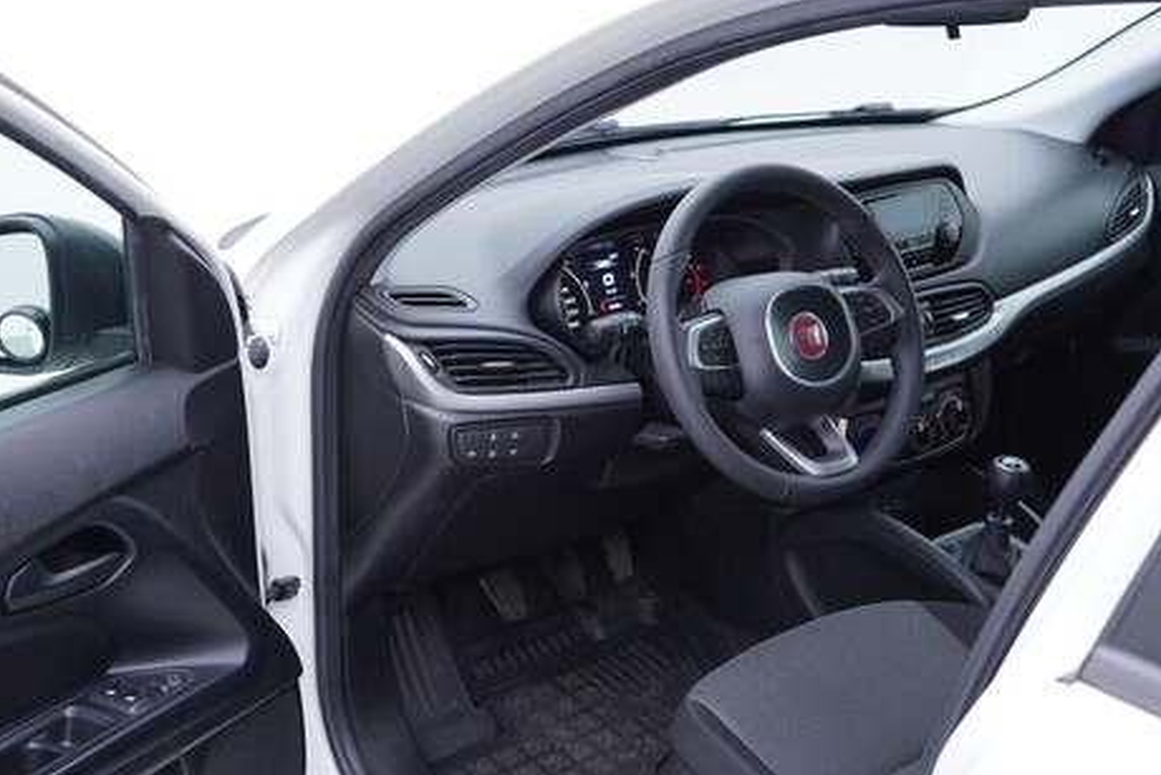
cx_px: 525
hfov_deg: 45.4
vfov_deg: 31.2
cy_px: 433
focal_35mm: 43
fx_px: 1387
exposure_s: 1/40
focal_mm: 24
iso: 125
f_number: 2.8
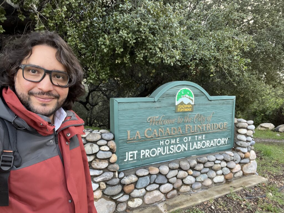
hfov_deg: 73.9
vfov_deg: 58.9
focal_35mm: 23
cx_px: 142
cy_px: 106
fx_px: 189
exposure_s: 1/121
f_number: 2.2
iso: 64
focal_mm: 2.71
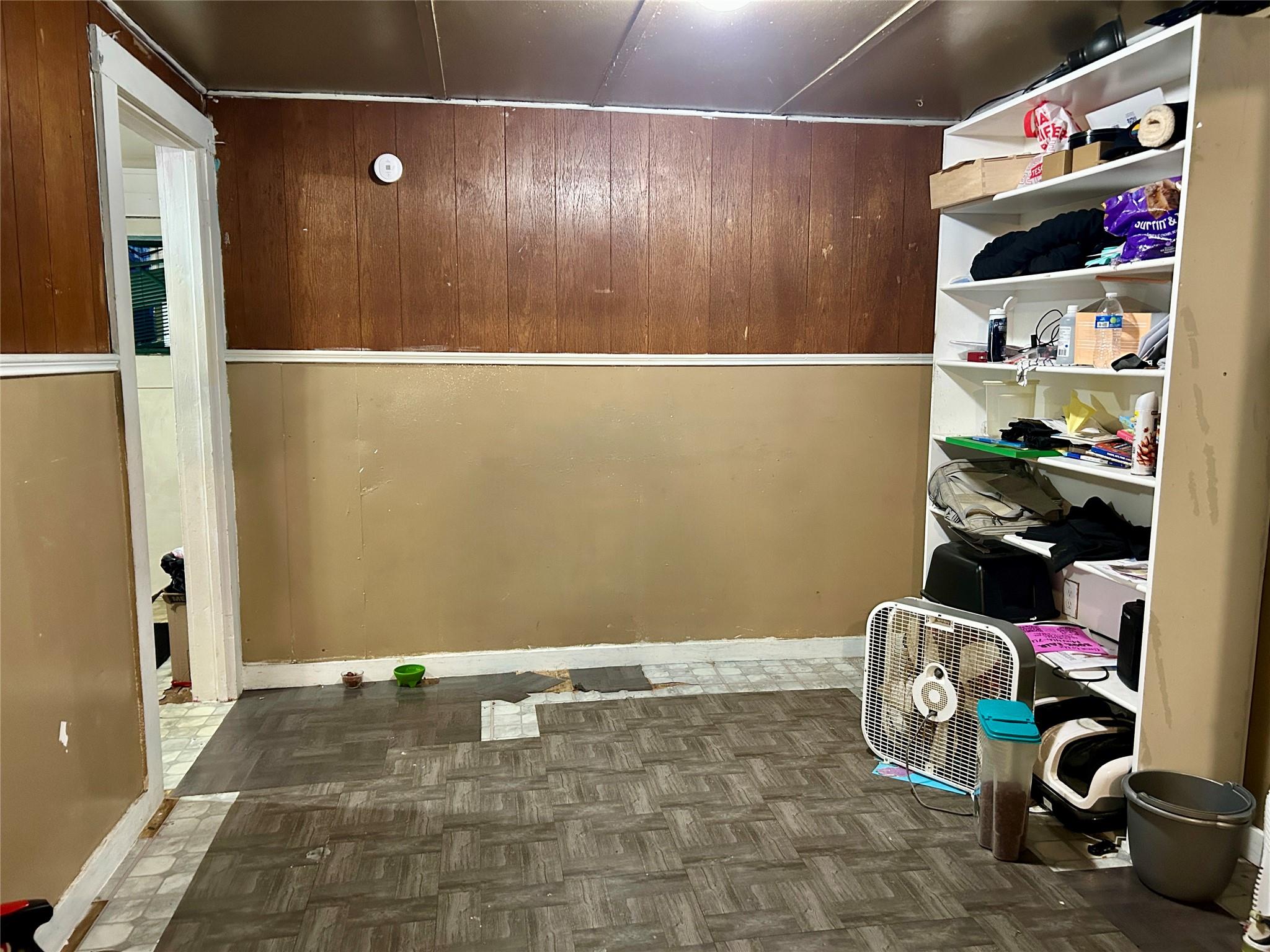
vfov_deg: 53.1
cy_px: 476
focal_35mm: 26
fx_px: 954
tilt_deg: -8.0
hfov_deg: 67.3
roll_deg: -0.5
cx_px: 635
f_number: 1.5
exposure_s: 1/40
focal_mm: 5.7
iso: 500
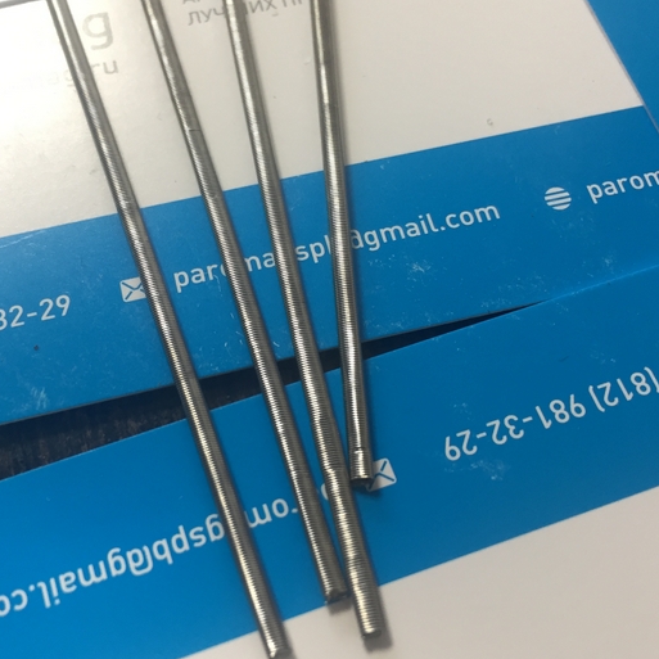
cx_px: 276
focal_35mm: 40
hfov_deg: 41.7
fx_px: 862
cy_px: 311
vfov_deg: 41.8
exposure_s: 1/33
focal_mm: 4.15
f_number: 2.2
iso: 100
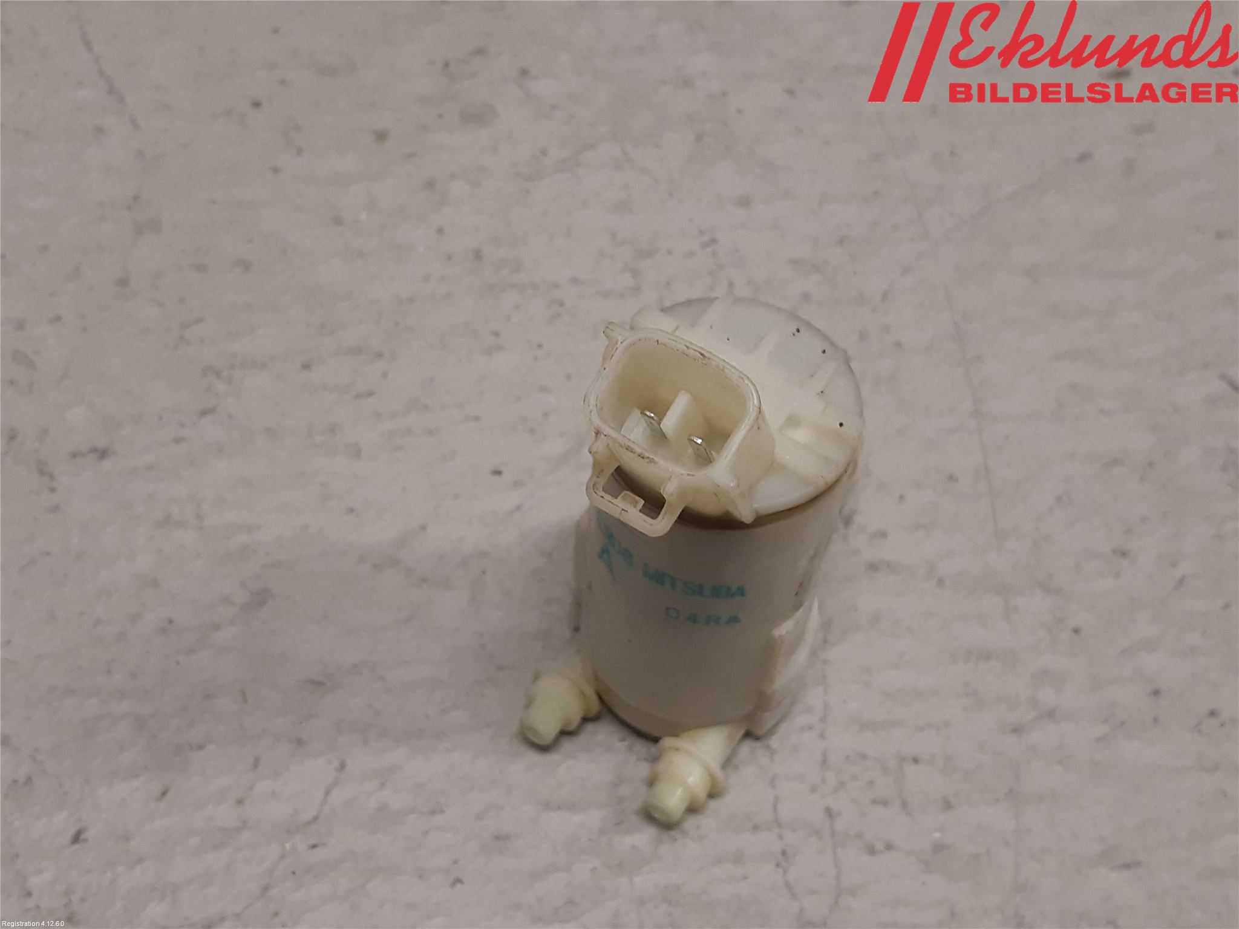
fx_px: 931
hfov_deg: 67.3
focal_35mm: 26
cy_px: 464
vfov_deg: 53.1
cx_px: 620
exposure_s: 1/50
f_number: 1.7
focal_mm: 3.93
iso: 100
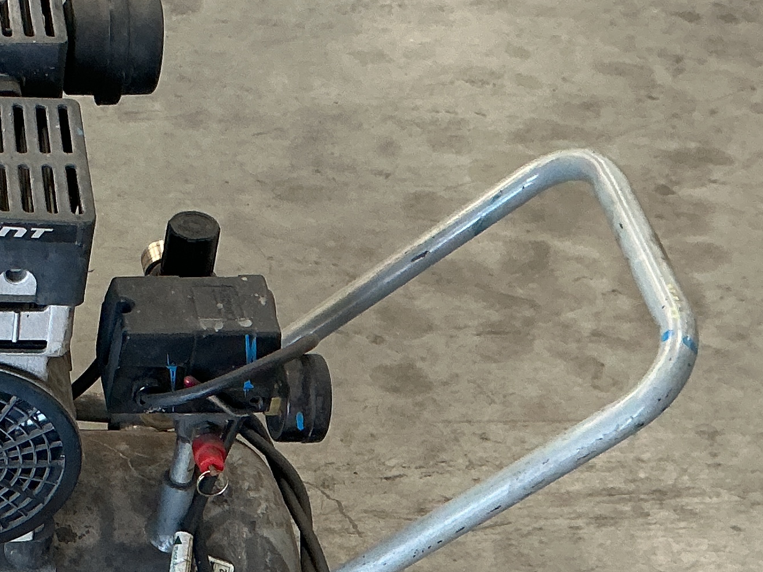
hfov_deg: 21.1
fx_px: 1940
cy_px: 533
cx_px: -94
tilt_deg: -44.8
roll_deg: -0.7
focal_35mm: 88
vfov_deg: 16.5
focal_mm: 3
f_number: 1.8
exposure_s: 1/60
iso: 64
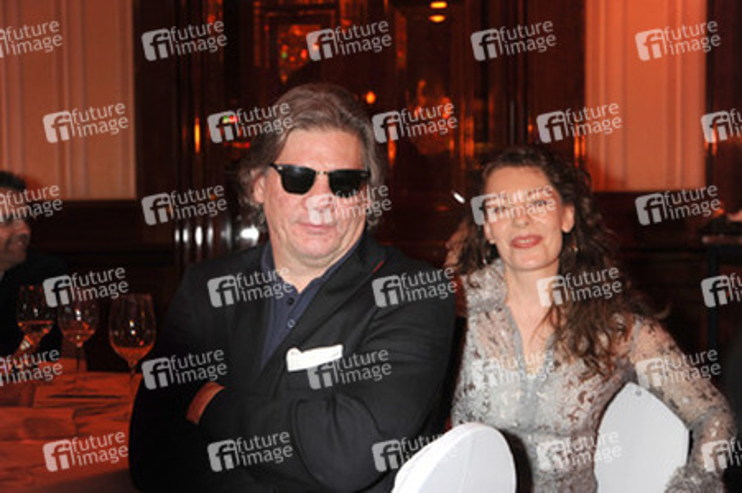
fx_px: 1071
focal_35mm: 52
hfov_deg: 38.2
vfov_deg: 26.0
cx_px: 371
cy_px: 246
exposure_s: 1/25
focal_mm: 52
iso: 1000
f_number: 5.6
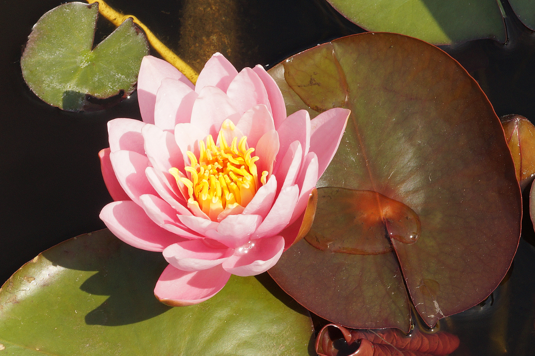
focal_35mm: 150
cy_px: 178
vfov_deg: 9.1
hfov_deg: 13.7
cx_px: 268
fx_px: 2229
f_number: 13
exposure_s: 1/160
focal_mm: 100
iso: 250
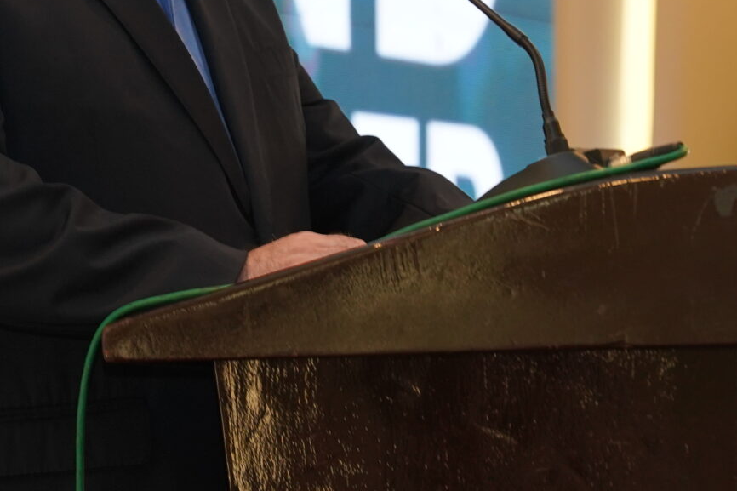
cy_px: 148
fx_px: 4298
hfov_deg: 9.8
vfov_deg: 6.5
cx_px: 245
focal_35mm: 210
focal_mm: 71
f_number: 4
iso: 1250
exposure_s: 1/160
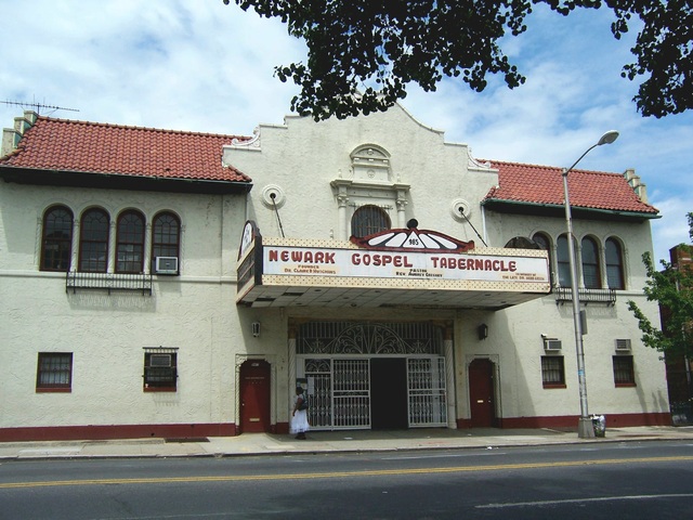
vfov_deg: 42.9
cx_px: 346
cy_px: 260
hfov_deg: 55.4
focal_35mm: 33
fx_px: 661
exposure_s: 1/1000
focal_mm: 5.5
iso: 80
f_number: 4
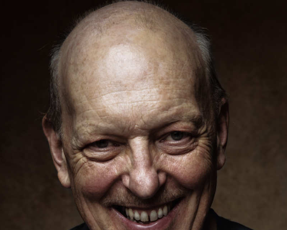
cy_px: 184
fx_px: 1019
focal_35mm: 120
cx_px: 144
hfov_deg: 16.0
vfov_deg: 12.8
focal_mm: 85
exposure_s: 1/160
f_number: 8
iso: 100
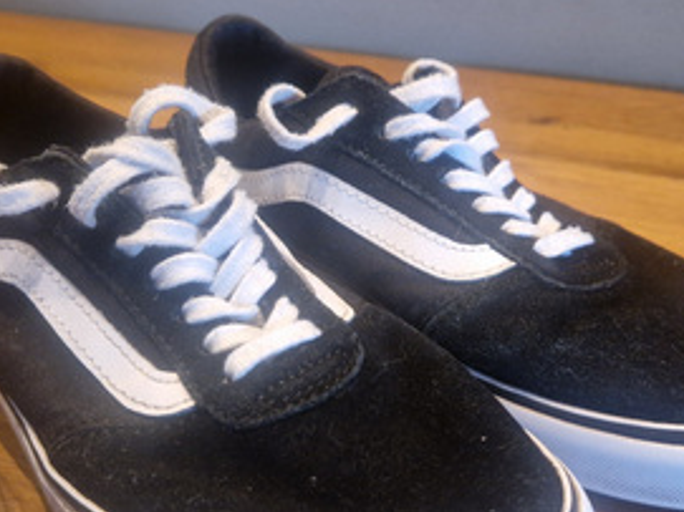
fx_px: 1007
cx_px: 369
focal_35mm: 51
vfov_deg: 28.5
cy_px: 237
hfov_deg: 37.5
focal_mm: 5.4
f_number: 1.8
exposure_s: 1/100
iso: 640
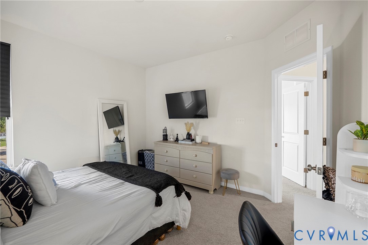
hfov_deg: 95.0
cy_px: 122
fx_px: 169
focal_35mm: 16
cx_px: 184
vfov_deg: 72.1
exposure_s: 1/10
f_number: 4
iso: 1000
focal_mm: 16.5
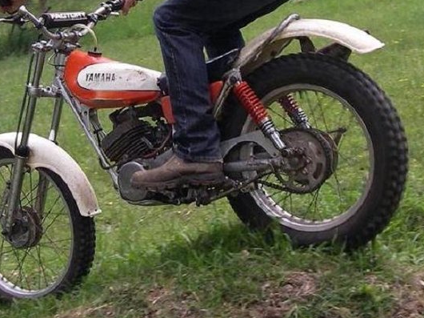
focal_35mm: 86
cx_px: 180
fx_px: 1053
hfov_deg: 22.7
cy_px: 85
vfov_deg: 17.1
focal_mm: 6.3
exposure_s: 1/200
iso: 80
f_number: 3.3
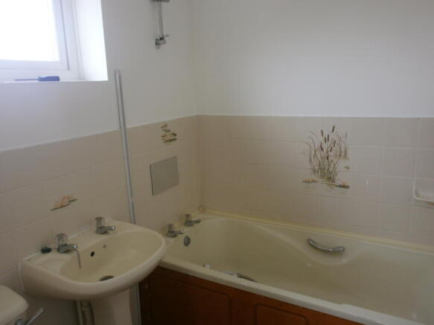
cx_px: 217
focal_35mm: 27
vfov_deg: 51.3
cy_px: 162
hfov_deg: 65.3
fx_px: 338
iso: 100
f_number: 2.9
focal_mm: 4.8
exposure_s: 1/50
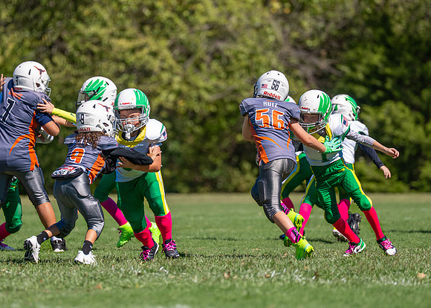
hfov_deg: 6.4
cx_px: 220
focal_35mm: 313
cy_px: 129
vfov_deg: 4.6
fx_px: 3831
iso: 160
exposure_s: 1/3200
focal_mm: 200
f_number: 2.8
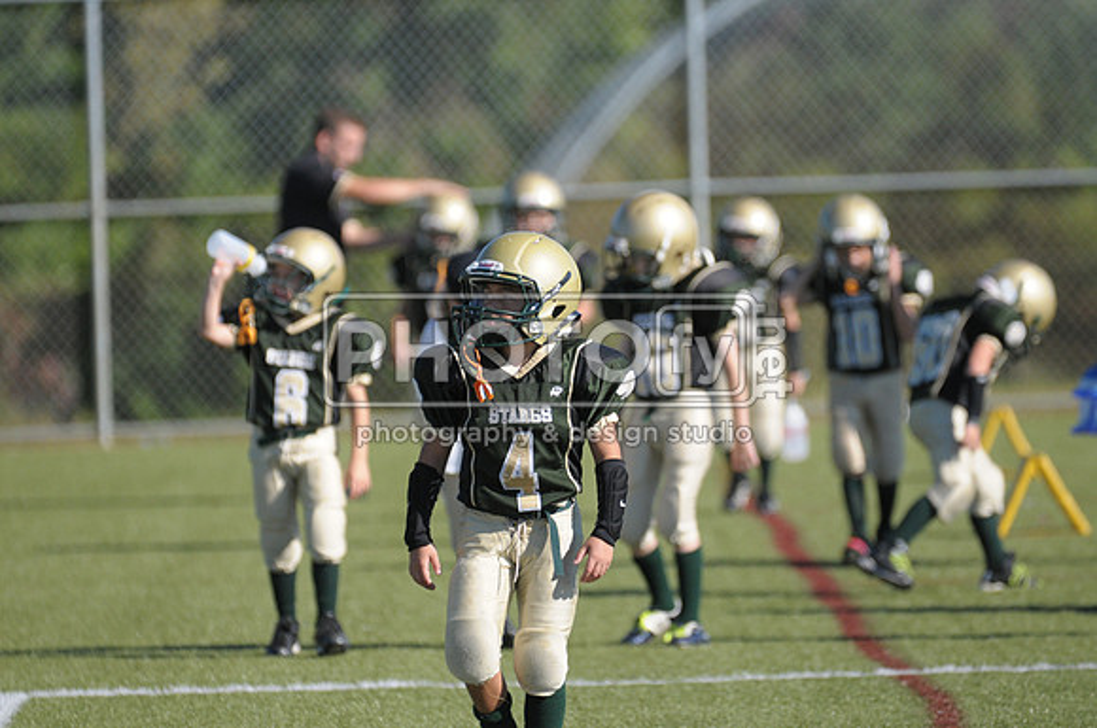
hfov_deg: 4.2
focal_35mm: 495
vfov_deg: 2.8
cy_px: 364
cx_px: 548
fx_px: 15063
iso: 640
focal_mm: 330
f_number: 4
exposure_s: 1/3200
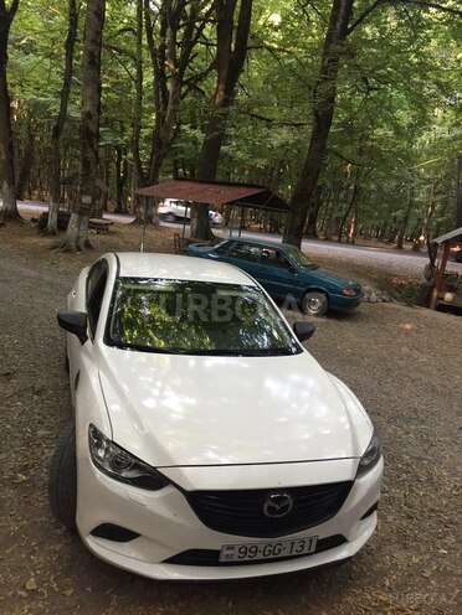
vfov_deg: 61.7
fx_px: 516
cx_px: 231
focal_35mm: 29
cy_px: 308
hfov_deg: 48.2
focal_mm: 4.15
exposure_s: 1/33
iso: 125
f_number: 2.2
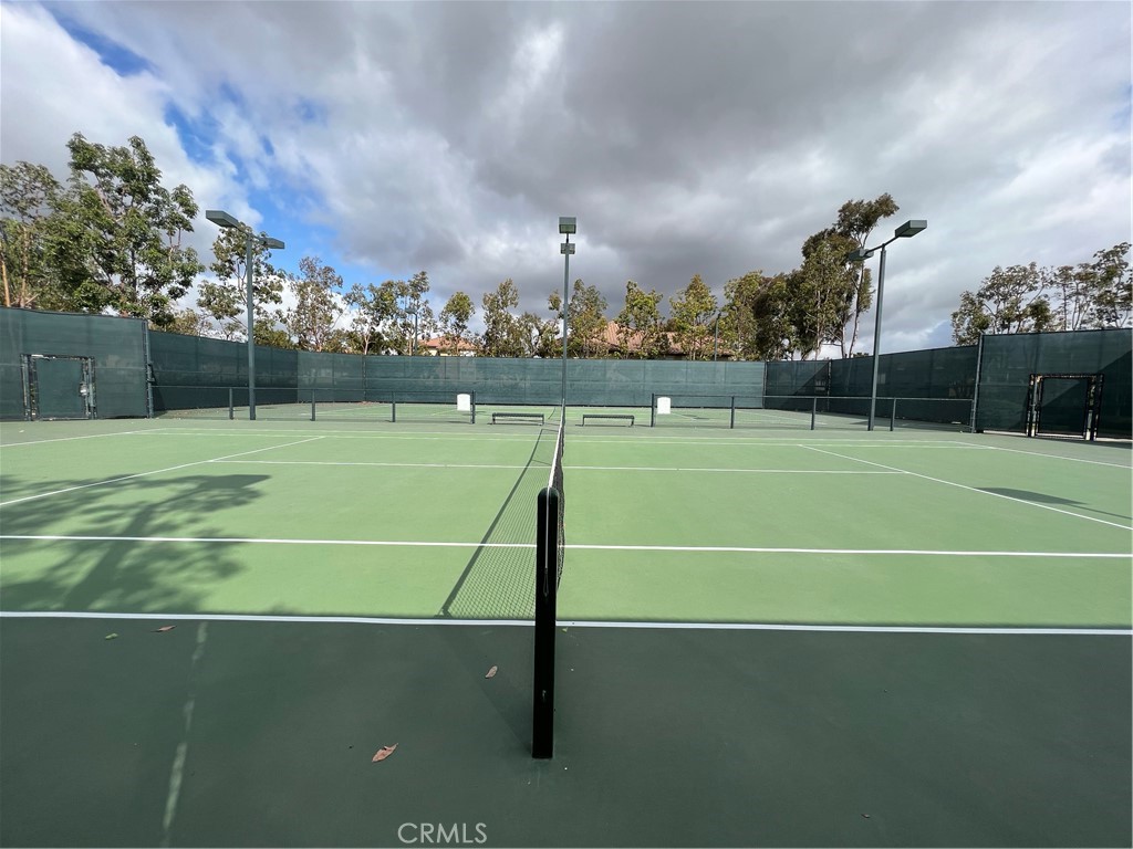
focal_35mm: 13
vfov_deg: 89.9
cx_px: 566
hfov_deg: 106.2
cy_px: 424
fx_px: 425
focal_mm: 1.57
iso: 32
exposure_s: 1/1783
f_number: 1.8
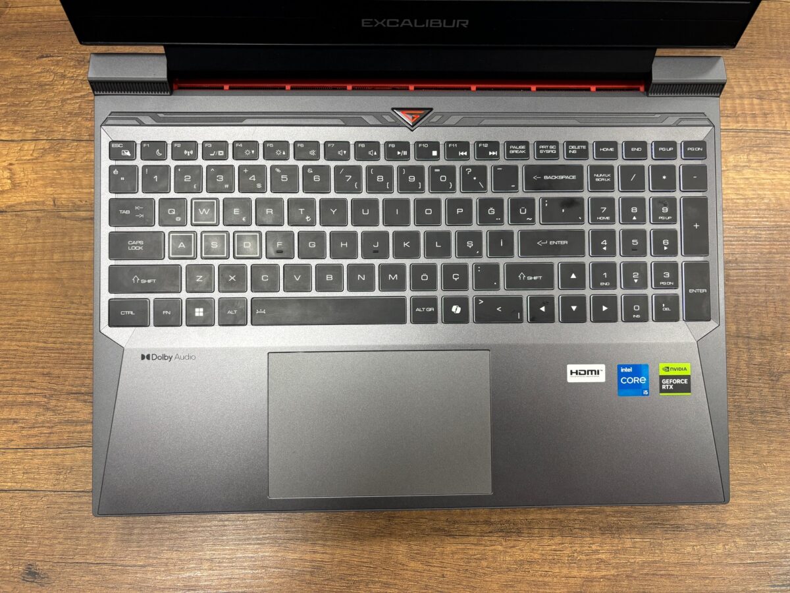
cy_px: 296
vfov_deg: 53.1
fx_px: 593
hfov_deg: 67.3
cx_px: 395
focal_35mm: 26
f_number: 1.6
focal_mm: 5.96
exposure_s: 1/50
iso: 125
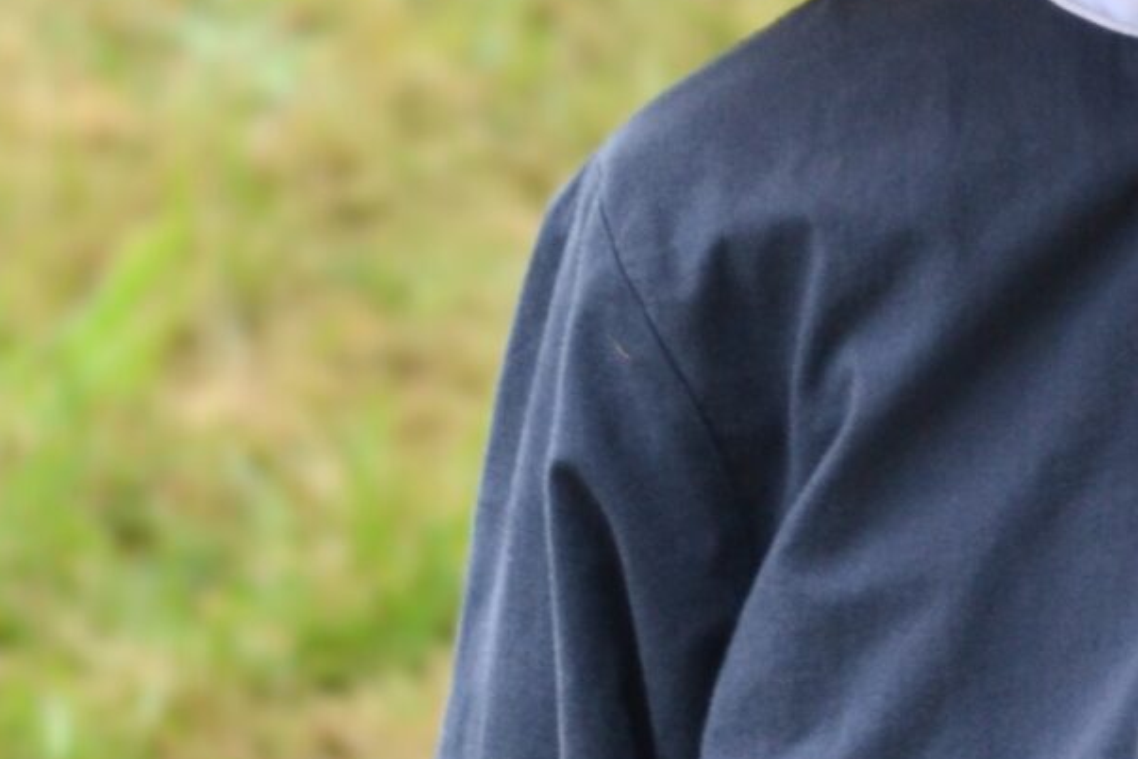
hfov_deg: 2.6
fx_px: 25164
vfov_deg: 1.7
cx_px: 2048
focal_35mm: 796
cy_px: 12
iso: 280
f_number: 5.6
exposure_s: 1/125
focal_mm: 125
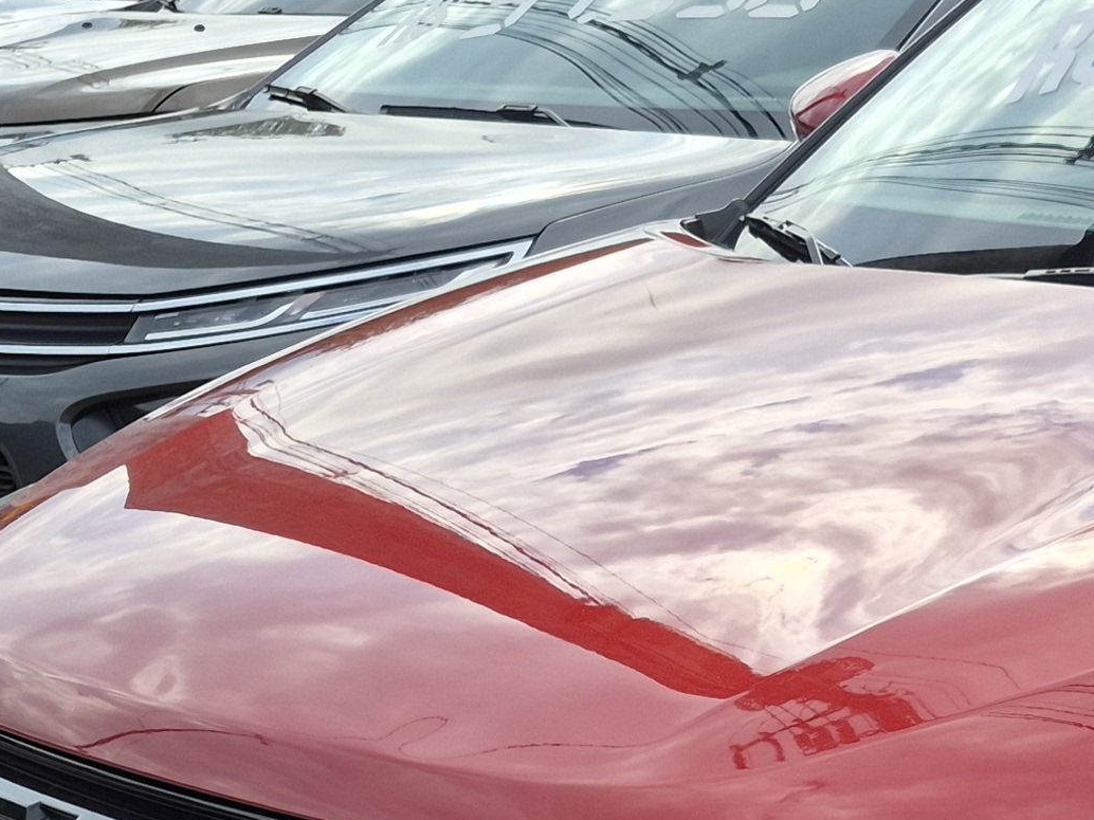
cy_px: 881
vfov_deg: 16.2
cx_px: 1241
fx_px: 2812
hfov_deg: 20.8
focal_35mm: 89
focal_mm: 5.4
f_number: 1.8
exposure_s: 1/1124
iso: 25
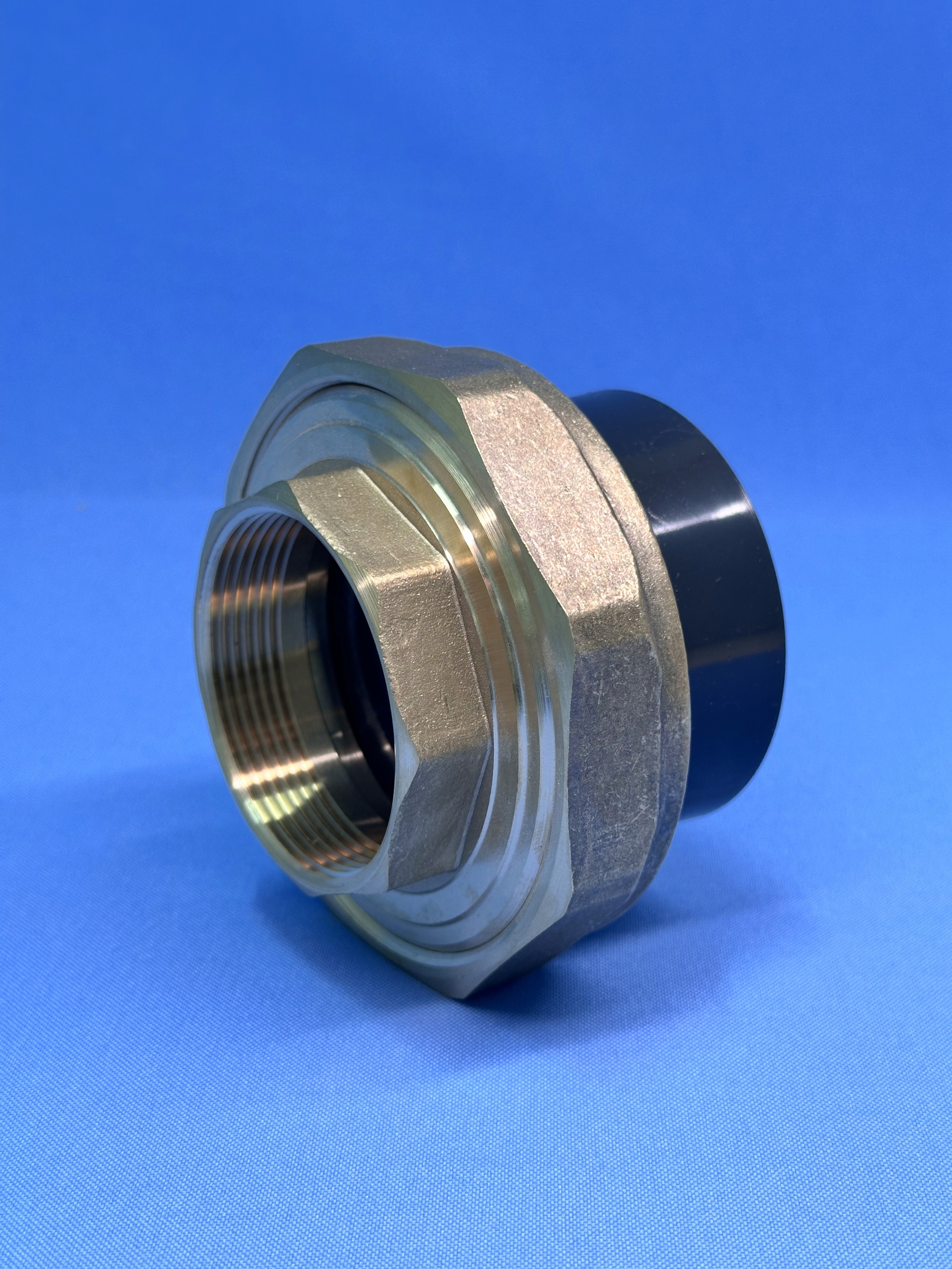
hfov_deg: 30.3
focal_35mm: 48
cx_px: 476
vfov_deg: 39.7
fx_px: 1760
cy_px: 634
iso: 64
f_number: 1.78
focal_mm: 6.86
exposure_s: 1/100
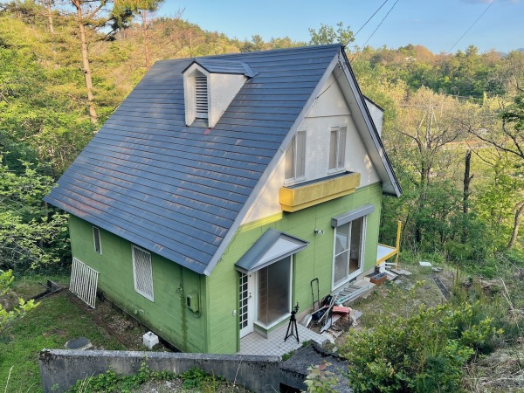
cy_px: 196
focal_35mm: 26
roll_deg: +0.4
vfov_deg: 53.1
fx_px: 394
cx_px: 262
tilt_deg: -14.2
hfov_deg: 67.3
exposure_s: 1/484
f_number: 1.5
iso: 50
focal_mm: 5.7
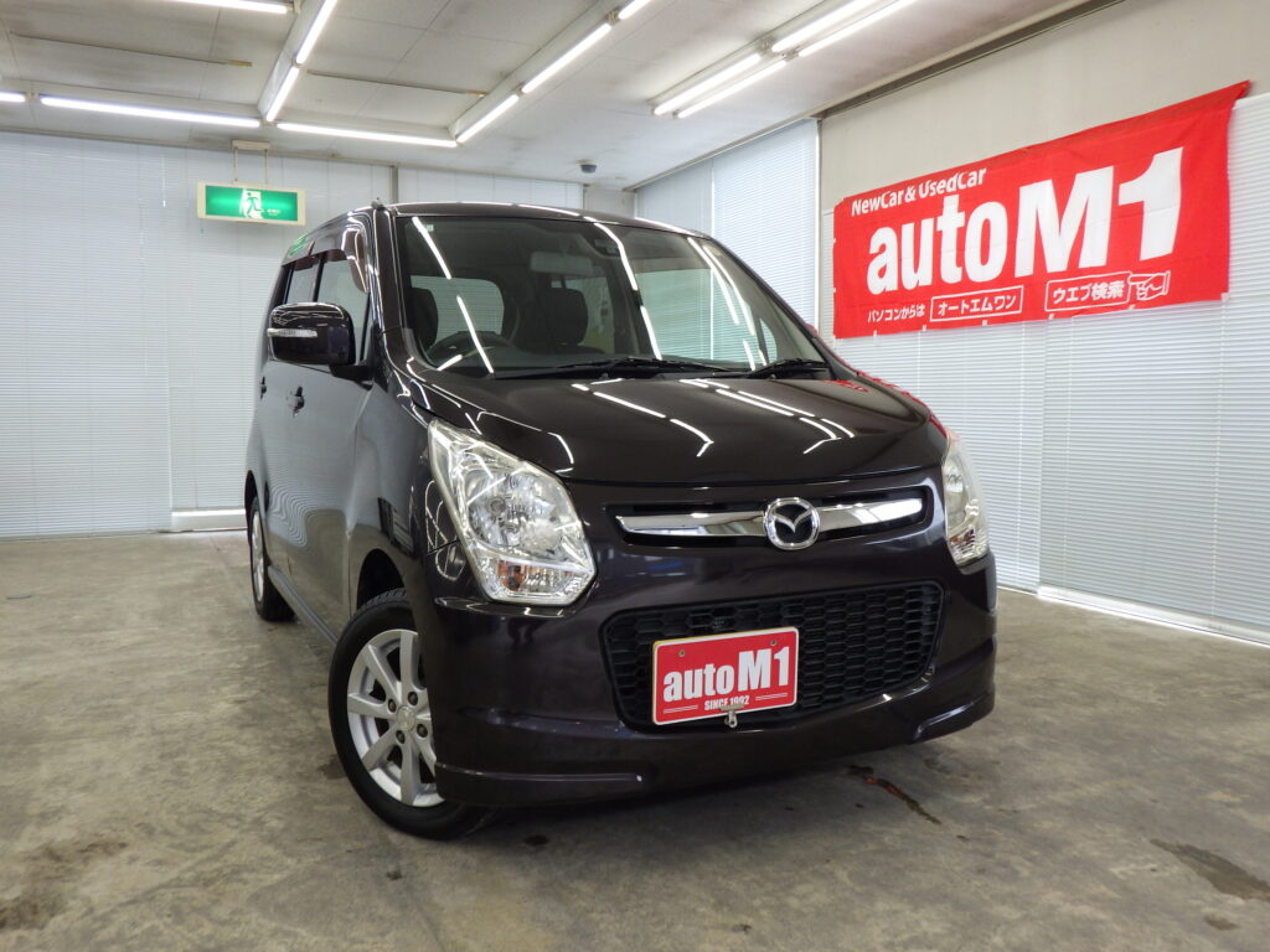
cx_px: 635
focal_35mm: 28
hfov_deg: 63.4
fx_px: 1027
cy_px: 476
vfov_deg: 49.7
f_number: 3.5
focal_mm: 5
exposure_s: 1/60
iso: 125
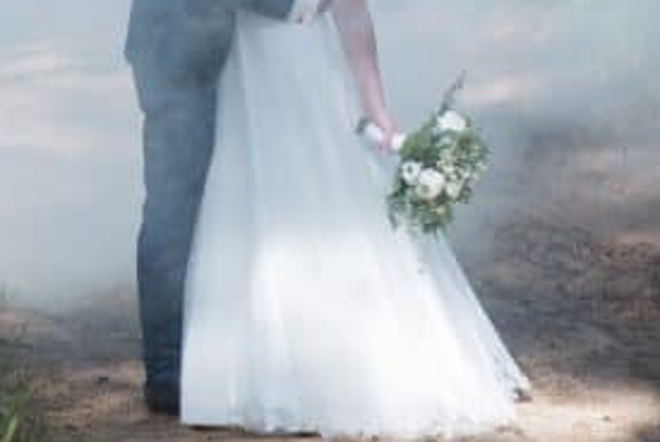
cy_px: -12
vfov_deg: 6.4
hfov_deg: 9.6
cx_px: -4
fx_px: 3909
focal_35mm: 213
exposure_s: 1/800
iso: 100
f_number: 2
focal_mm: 85
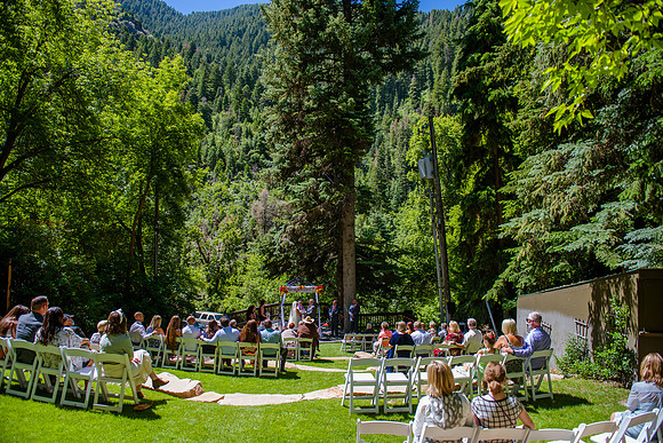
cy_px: 222
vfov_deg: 53.2
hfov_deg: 73.7
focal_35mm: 24
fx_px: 442
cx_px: 332
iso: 160
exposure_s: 1/640
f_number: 3.5
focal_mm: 24
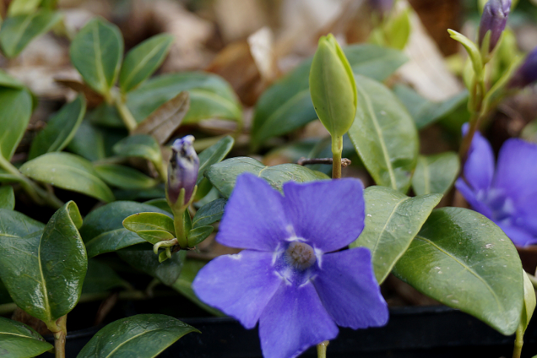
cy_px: 271
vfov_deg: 12.2
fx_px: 1668
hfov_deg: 18.1
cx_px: 434
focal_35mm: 112
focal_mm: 45
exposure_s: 1/160
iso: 100
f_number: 5.6
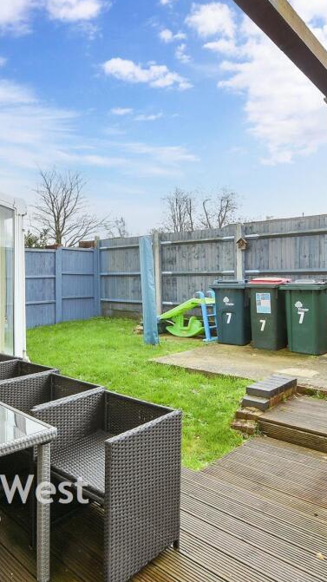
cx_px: 83
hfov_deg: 46.0
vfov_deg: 76.3
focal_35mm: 24
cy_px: 287
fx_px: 370
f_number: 8
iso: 160
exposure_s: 1/40
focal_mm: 10
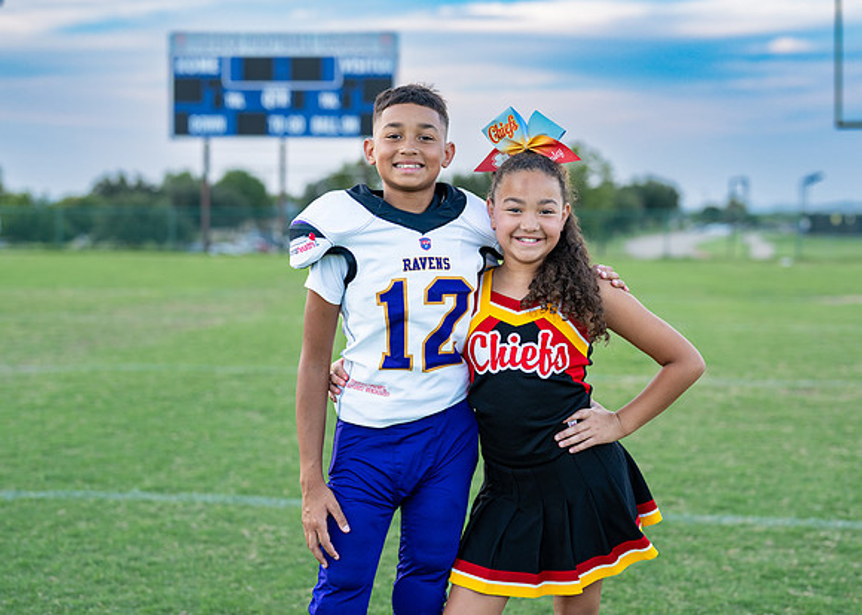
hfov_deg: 33.8
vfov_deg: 24.5
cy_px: 310
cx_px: 458
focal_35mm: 58
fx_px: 1419
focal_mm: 50
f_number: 2
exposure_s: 1/400
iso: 160
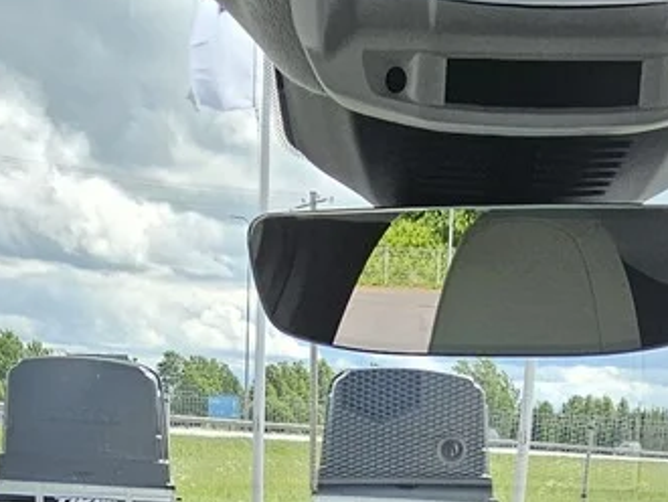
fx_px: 1217
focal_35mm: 63
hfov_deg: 30.6
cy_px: 974
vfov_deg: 17.5
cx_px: 411
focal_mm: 2.2
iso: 50
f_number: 2.2
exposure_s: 1/634
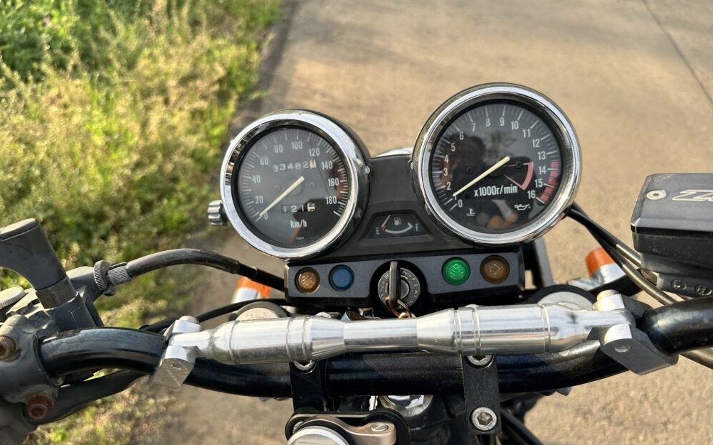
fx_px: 505
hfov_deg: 70.4
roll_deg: -6.9
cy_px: 241
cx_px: 354
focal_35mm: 26
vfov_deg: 47.5
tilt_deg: -42.7
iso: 80
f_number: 1.78
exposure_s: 1/903
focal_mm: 6.86
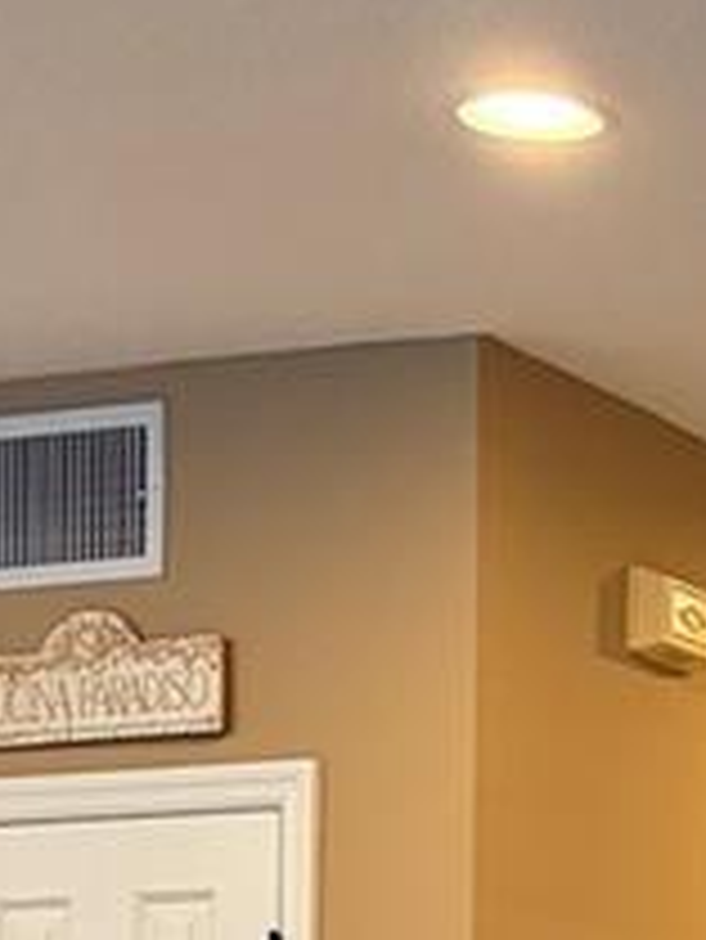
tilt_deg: +0.7
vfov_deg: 12.4
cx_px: 1637
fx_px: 4048
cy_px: 1534
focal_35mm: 149
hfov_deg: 9.1
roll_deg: -0.4
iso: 250
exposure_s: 1/60
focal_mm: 5.96
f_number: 1.6
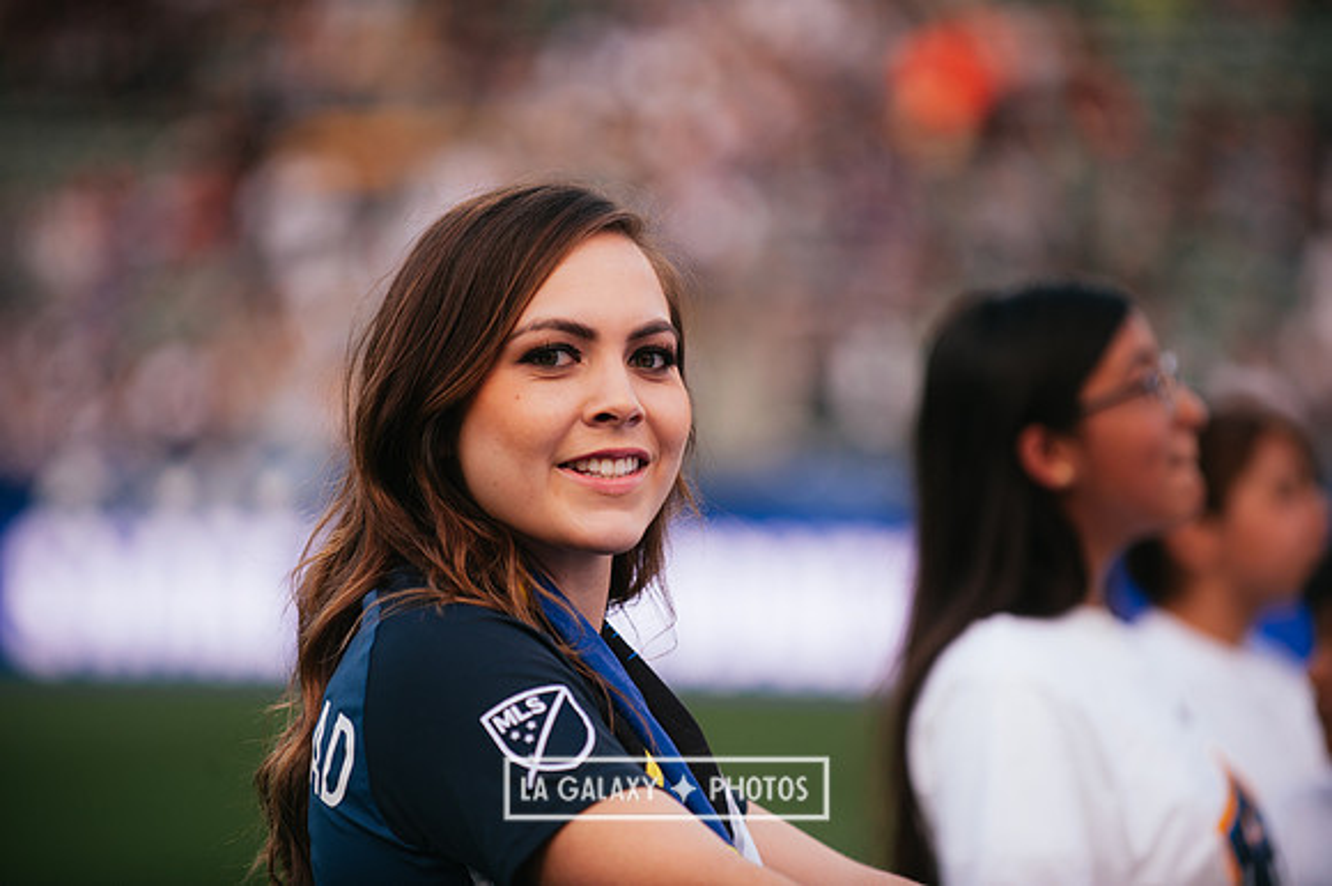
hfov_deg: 10.8
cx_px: 666
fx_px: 7026
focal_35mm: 190
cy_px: 443
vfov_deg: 7.2
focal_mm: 190
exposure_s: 1/800
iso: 250
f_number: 2.8
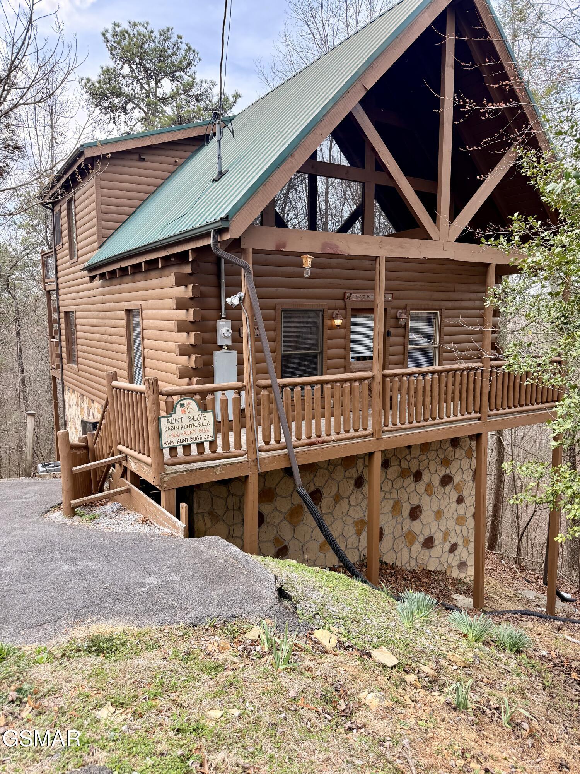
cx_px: 290
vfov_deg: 71.6
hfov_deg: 56.8
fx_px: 536
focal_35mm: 24
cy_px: 387
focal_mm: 6.76
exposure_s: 1/840
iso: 100
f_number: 1.78
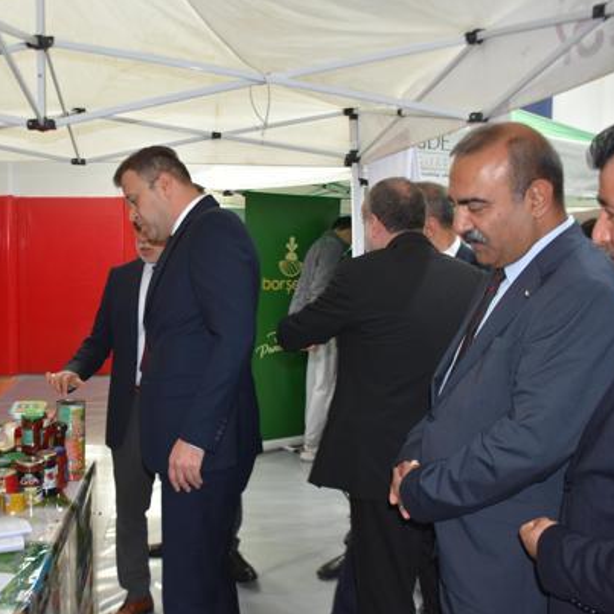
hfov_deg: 46.3
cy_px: 306
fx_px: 702
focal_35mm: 35
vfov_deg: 47.2
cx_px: 195
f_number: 3.5
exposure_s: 1/80
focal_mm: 18
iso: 400
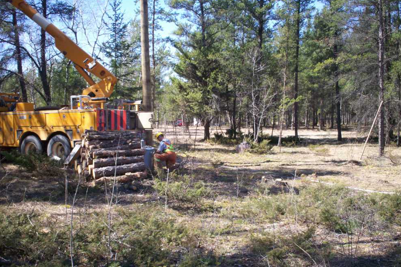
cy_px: 147
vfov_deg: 35.0
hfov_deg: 50.7
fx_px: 423
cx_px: 203
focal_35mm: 38
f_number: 4.5
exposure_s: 1/198
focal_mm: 6
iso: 100
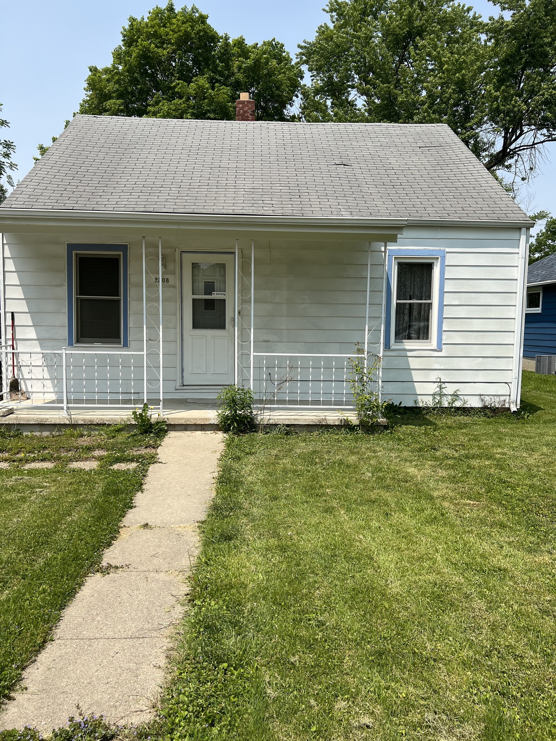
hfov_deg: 53.1
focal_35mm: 26
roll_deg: -0.5
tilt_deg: -4.8
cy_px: 370
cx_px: 278
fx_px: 557
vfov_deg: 67.3
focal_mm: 5.7
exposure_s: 1/4444
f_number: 1.5
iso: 50
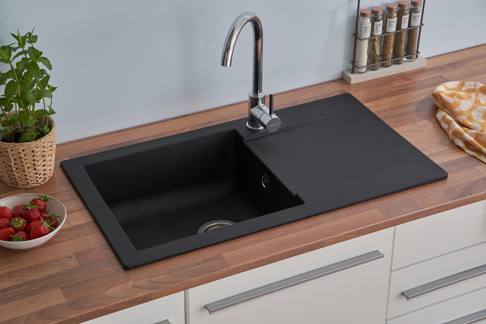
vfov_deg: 18.2
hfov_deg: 27.0
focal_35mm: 75
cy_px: 162
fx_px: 1012
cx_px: 243
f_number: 9
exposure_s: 1/160
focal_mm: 75
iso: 200
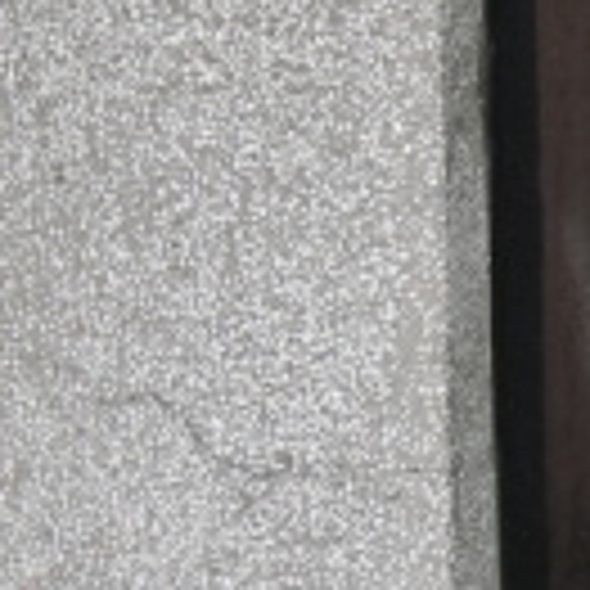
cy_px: -151
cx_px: 2504
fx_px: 7482
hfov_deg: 4.2
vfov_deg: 4.5
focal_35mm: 388
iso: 100
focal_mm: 50
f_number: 3.2
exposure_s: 1/200
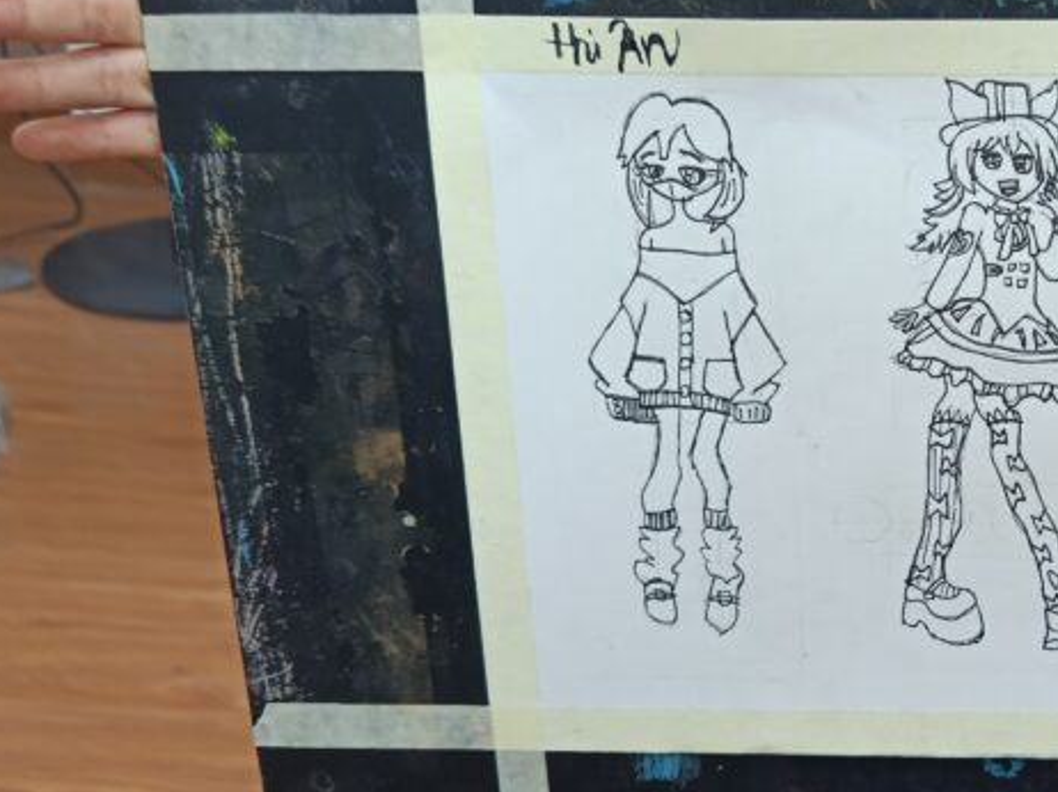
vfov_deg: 27.9
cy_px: 300
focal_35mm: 52
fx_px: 1588
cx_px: 985
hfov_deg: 34.4
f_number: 1.7
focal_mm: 5.24
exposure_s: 1/100
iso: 320
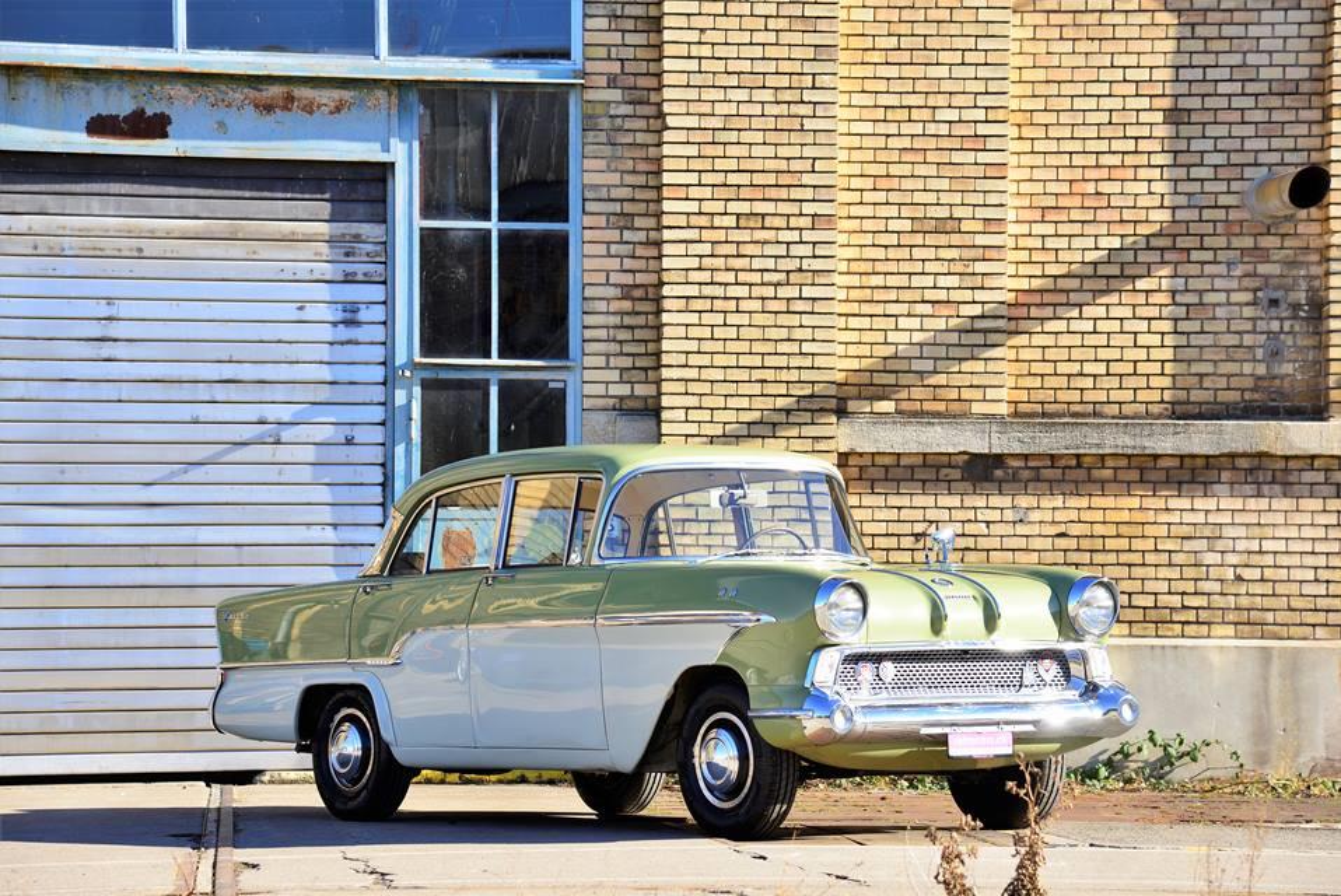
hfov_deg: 17.1
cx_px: 670
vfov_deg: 11.4
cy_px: 448
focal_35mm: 120
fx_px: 4473
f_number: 7.1
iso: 200
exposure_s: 1/200
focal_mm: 120
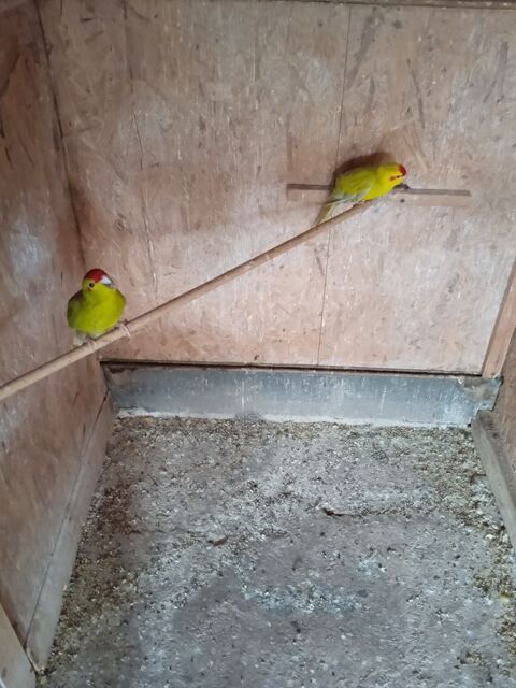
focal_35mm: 28
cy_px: 344
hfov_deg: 49.7
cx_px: 258
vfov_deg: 63.4
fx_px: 557
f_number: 2.2
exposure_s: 1/12.5
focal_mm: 3.43
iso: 2418
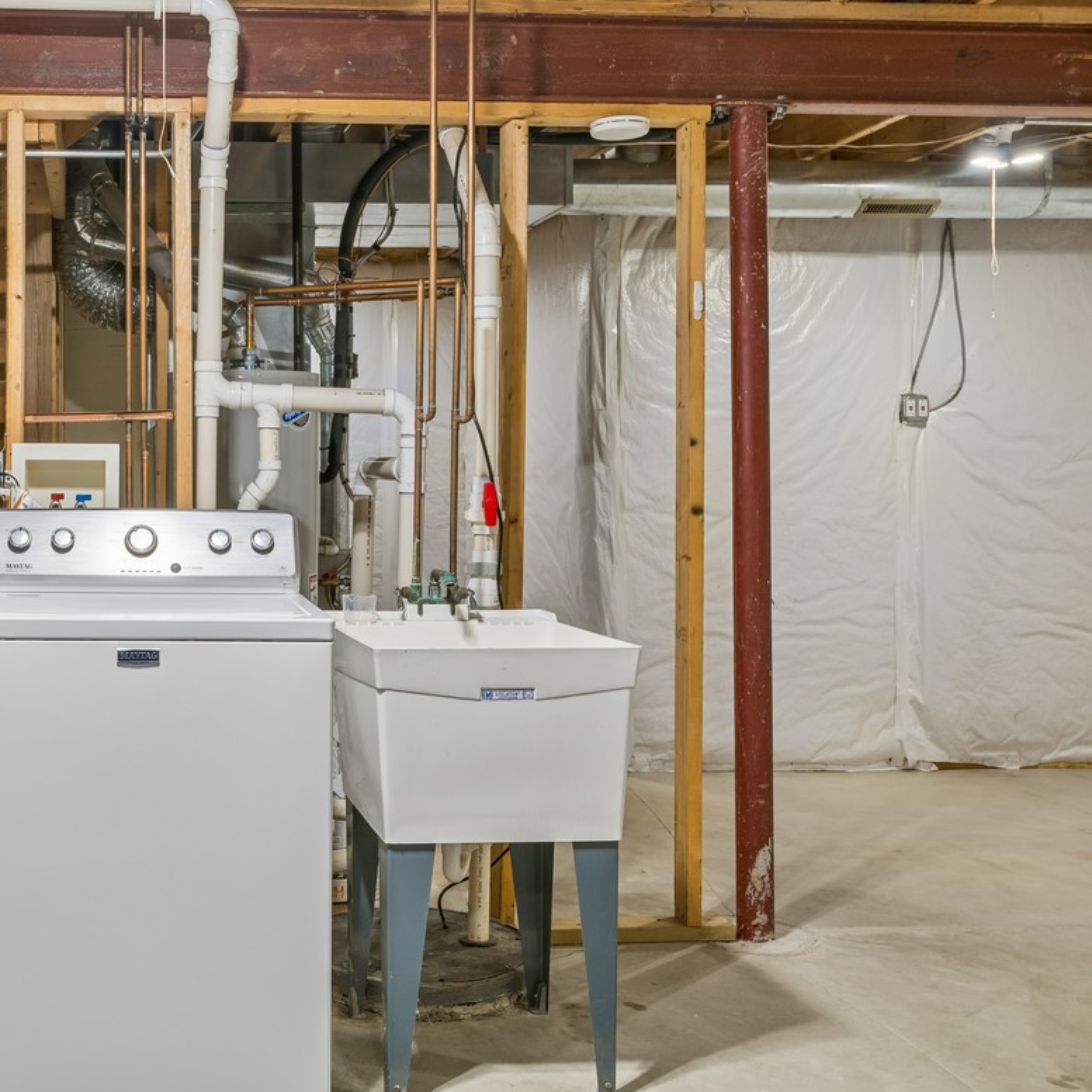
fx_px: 1392
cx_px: 183
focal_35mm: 39
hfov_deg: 40.6
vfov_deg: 42.8
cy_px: 493
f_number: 8
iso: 200
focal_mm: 22
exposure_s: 1/10
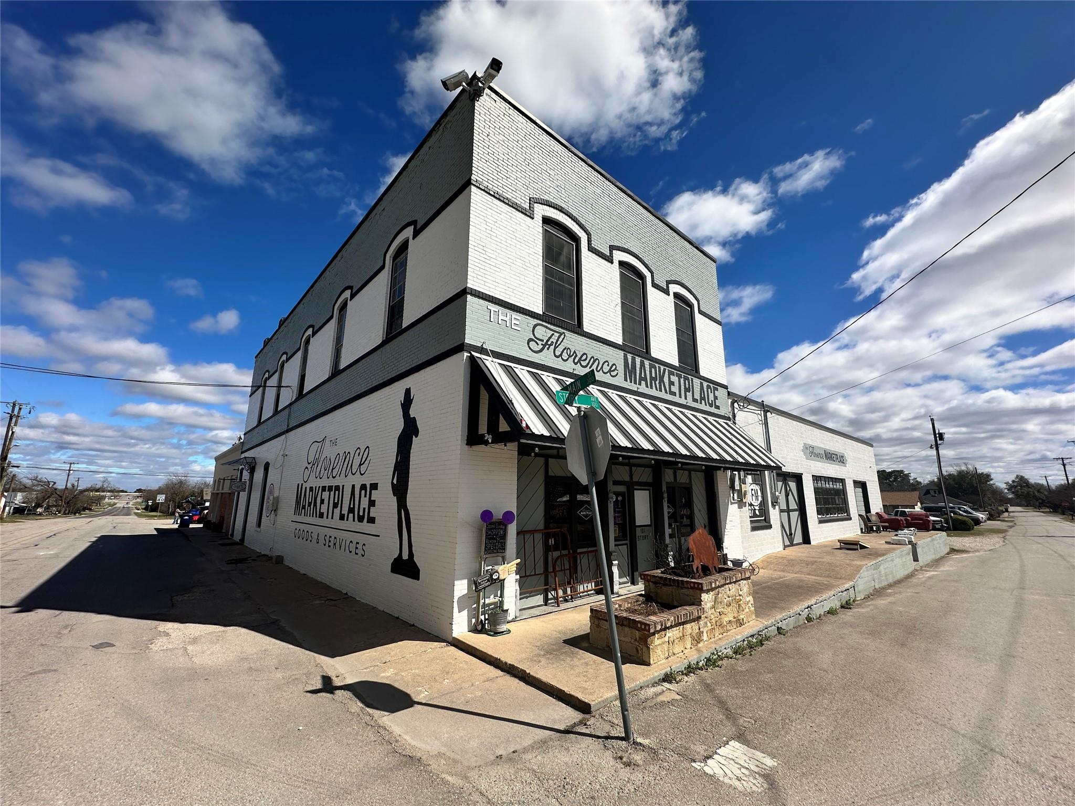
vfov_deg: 85.7
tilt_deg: +12.6
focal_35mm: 14
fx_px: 435
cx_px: 538
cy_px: 403
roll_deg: -0.6
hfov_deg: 102.1
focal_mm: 2.22
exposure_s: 1/4000
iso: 50
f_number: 2.2
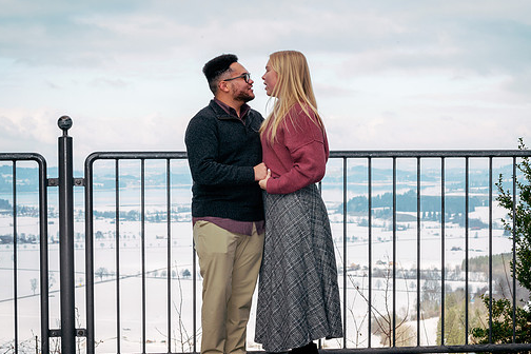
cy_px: 185
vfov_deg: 14.9
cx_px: 284
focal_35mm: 92
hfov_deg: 22.1
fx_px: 1357
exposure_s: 1/200
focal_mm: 80
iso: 250
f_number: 14
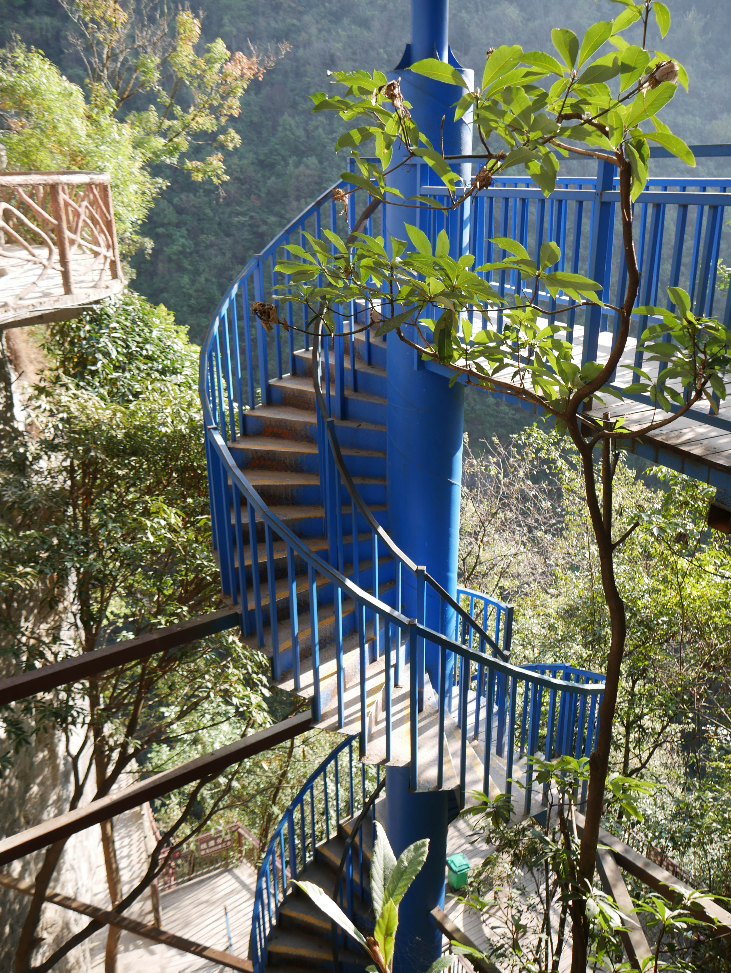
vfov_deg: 63.4
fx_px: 788
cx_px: 366
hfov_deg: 49.8
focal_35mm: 28
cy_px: 486
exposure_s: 1/160
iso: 200
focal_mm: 14
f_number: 4.5
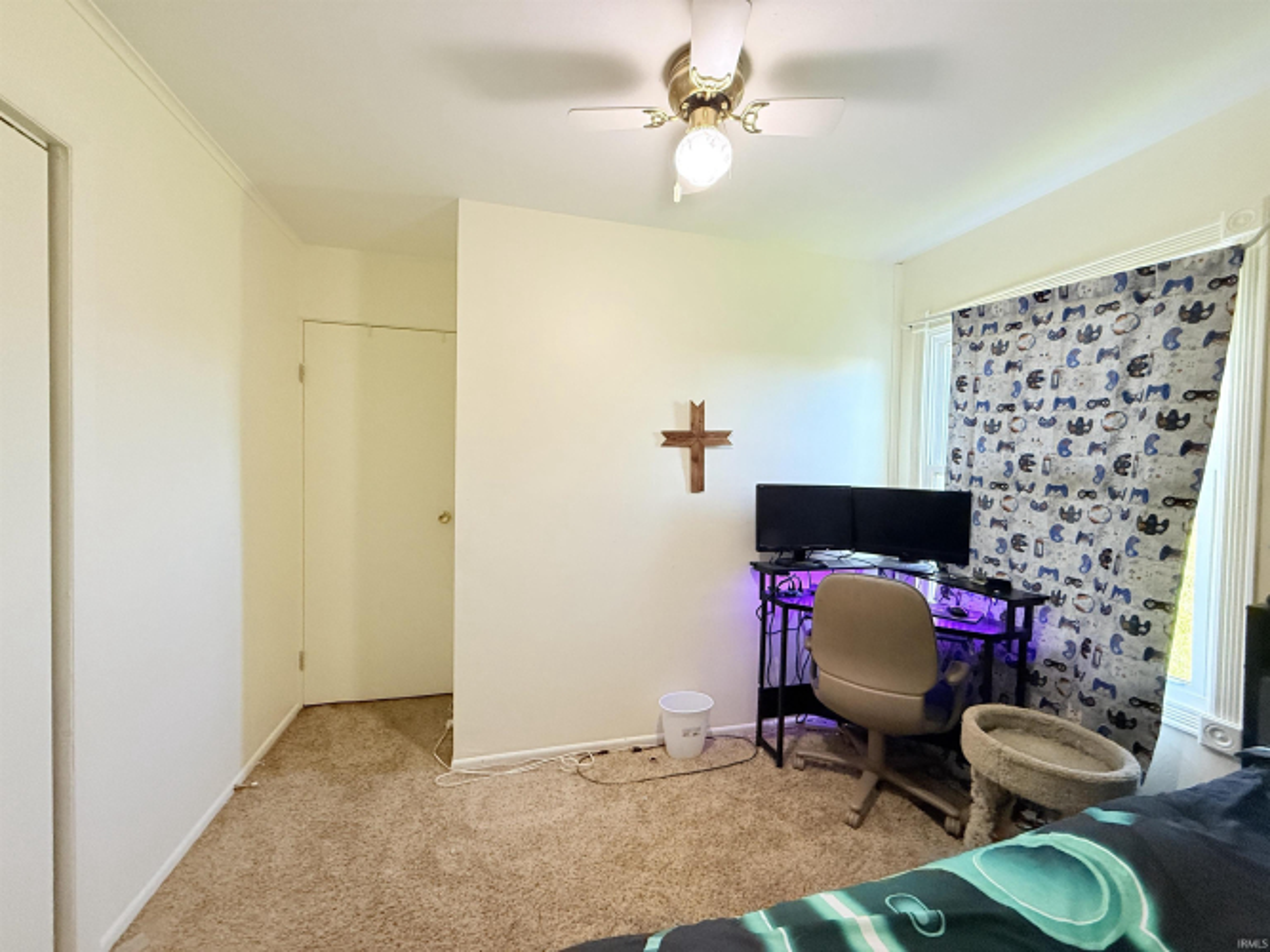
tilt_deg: -0.6
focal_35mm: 14
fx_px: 514
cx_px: 635
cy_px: 476
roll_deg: -1.2
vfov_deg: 85.7
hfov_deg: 102.1
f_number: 2.2
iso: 320
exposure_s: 1/60
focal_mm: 2.22
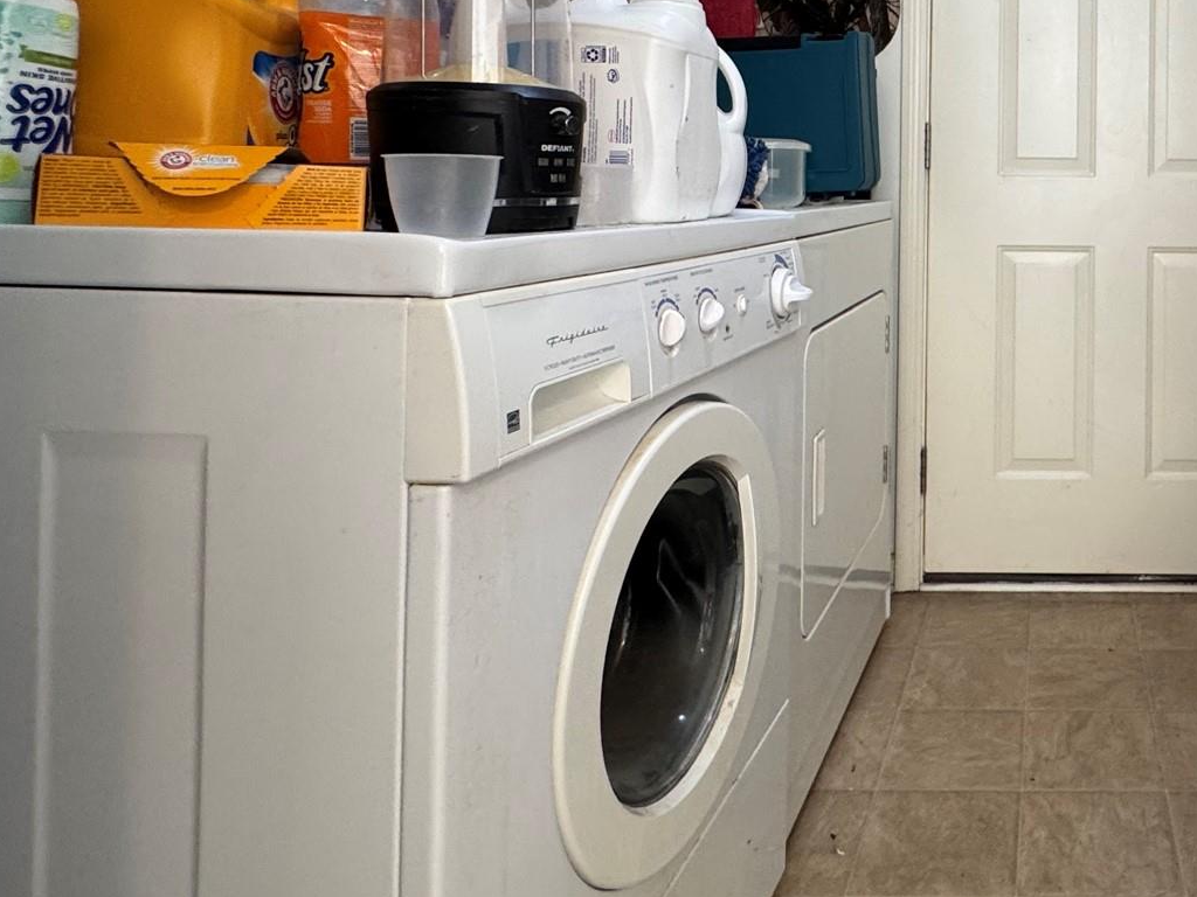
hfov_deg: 55.3
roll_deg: -0.9
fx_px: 968
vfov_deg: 47.1
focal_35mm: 28
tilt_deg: +0.3
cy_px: 181
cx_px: 1072
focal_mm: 2.22
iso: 250
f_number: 2.2
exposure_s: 1/60
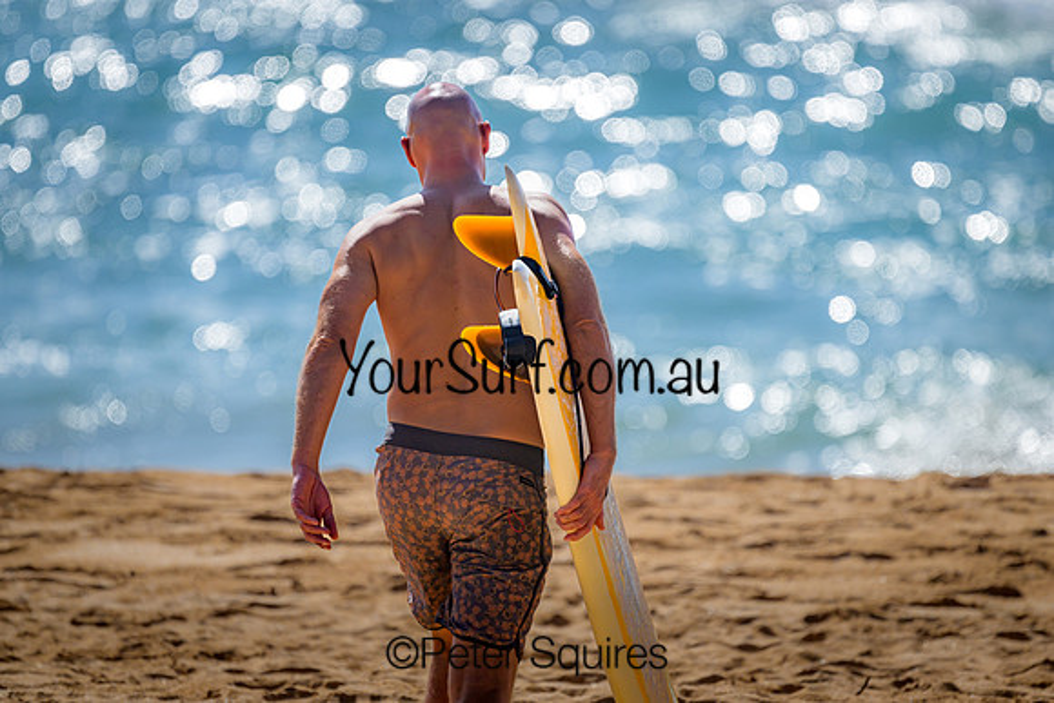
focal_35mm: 800
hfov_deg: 2.6
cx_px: 527
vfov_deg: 1.7
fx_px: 23427
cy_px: 352
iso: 320
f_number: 6.3
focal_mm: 800
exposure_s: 1/3200
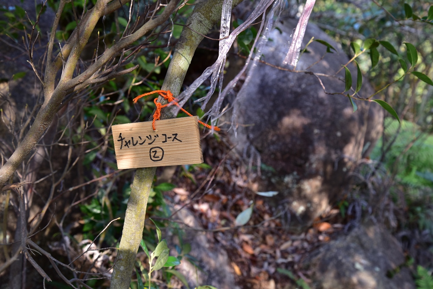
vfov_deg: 26.0
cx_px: 216
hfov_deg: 38.2
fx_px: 625
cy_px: 144
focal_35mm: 52
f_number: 8
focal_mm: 52
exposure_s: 1/25
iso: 200
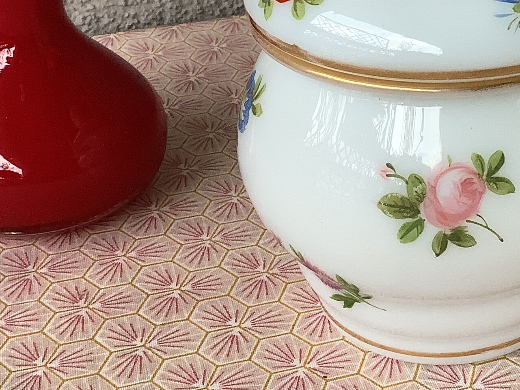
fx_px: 1187
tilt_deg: -23.0
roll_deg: +1.6
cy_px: 57
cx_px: 481
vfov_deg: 18.4
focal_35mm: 79
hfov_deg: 23.9
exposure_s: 1/120
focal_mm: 3.3
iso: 50
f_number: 2.4
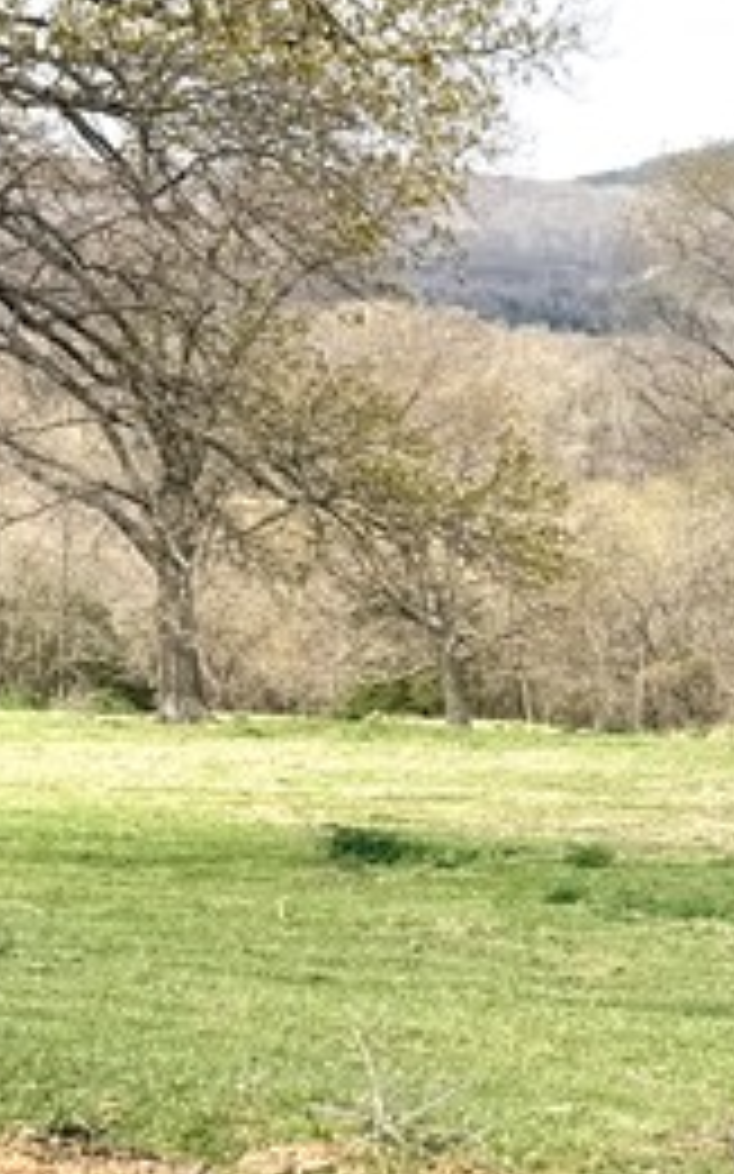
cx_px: 432
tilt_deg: -9.5
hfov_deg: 13.1
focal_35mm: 100
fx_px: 3202
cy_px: 855
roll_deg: +3.5
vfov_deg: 20.7
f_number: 1.78
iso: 80
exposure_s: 1/3953
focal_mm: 6.76
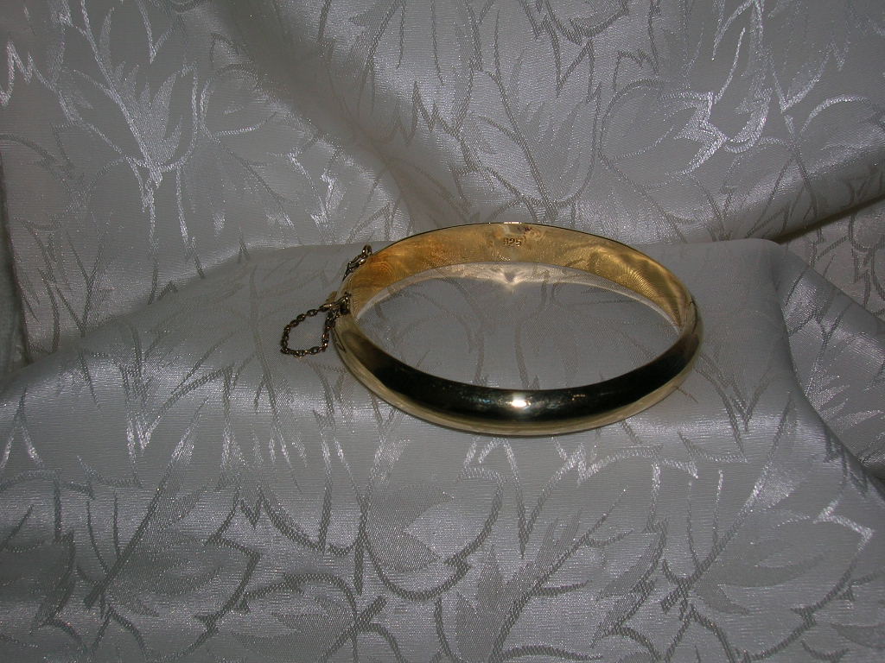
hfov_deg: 49.0
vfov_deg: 37.7
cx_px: 442
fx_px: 972
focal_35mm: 38
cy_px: 332
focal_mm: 6.4
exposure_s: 1/60.1
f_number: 5
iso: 50
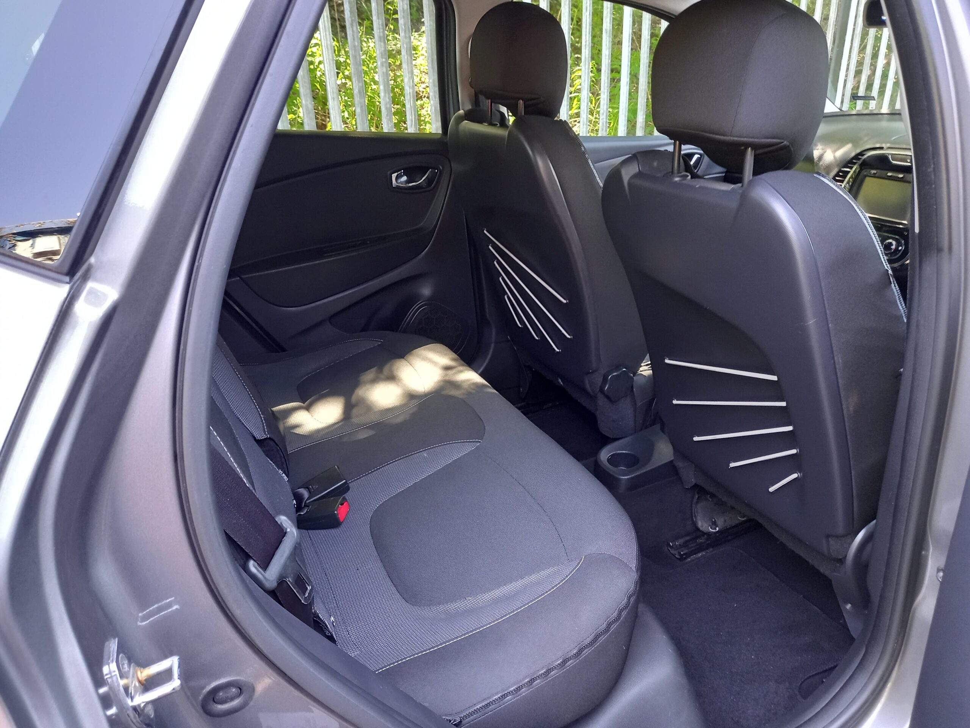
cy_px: 364
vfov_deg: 54.9
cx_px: 485
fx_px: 701
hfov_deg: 69.4
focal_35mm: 25
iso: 250
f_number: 2
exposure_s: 1/30
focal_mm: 4.6
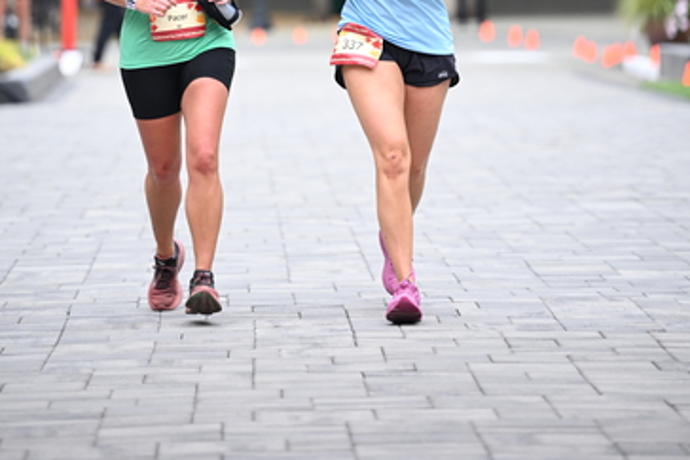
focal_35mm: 257
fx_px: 4928
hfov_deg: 8.0
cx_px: 344
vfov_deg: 5.3
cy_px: -40
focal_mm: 170
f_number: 2.8
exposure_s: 1/1600
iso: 640
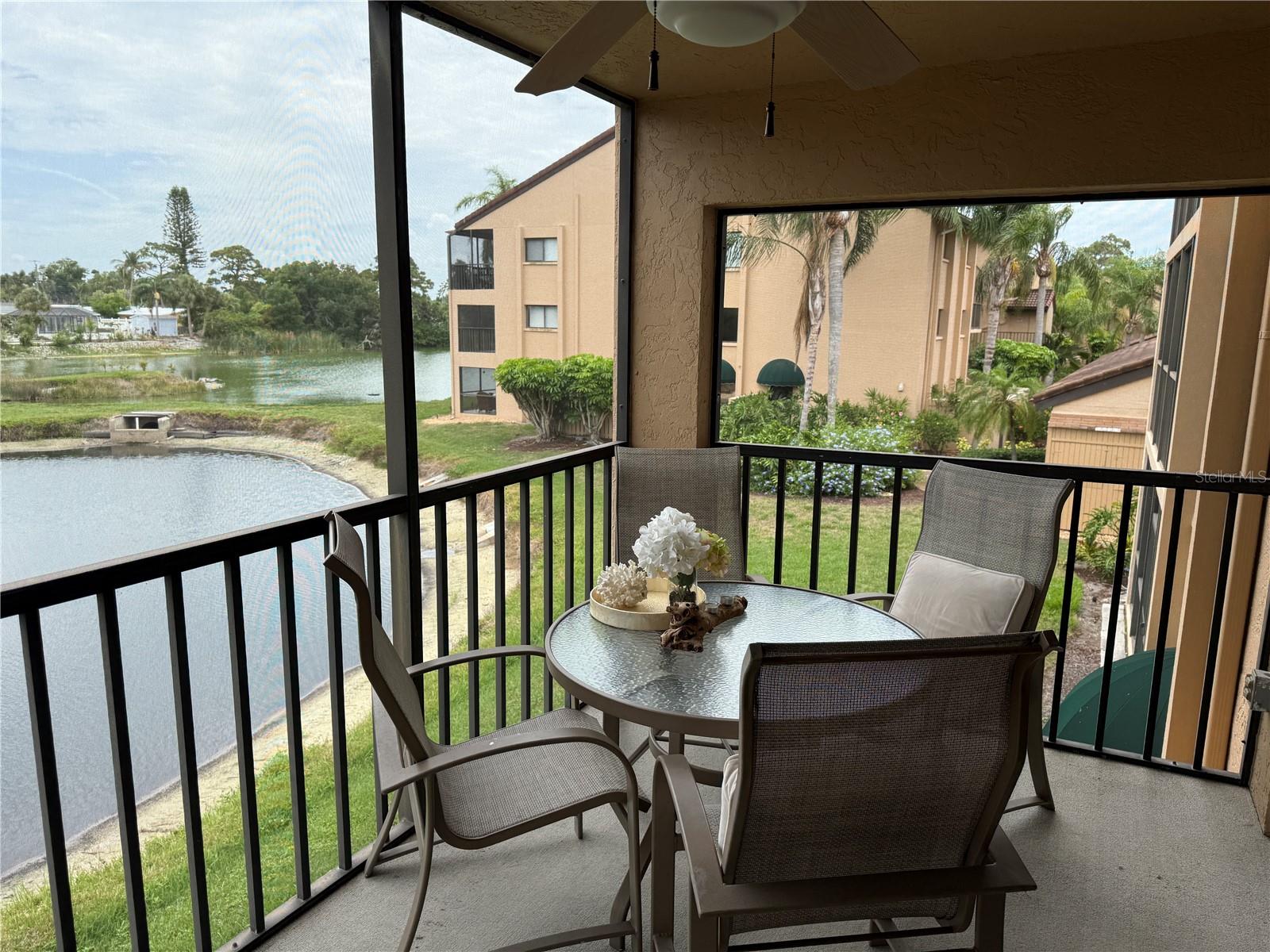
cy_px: 476
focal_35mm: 24
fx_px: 881
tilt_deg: -9.5
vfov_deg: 56.8
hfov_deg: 71.6
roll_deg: -0.8
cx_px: 635
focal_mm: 6.76
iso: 100
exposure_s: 1/1727
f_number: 1.78
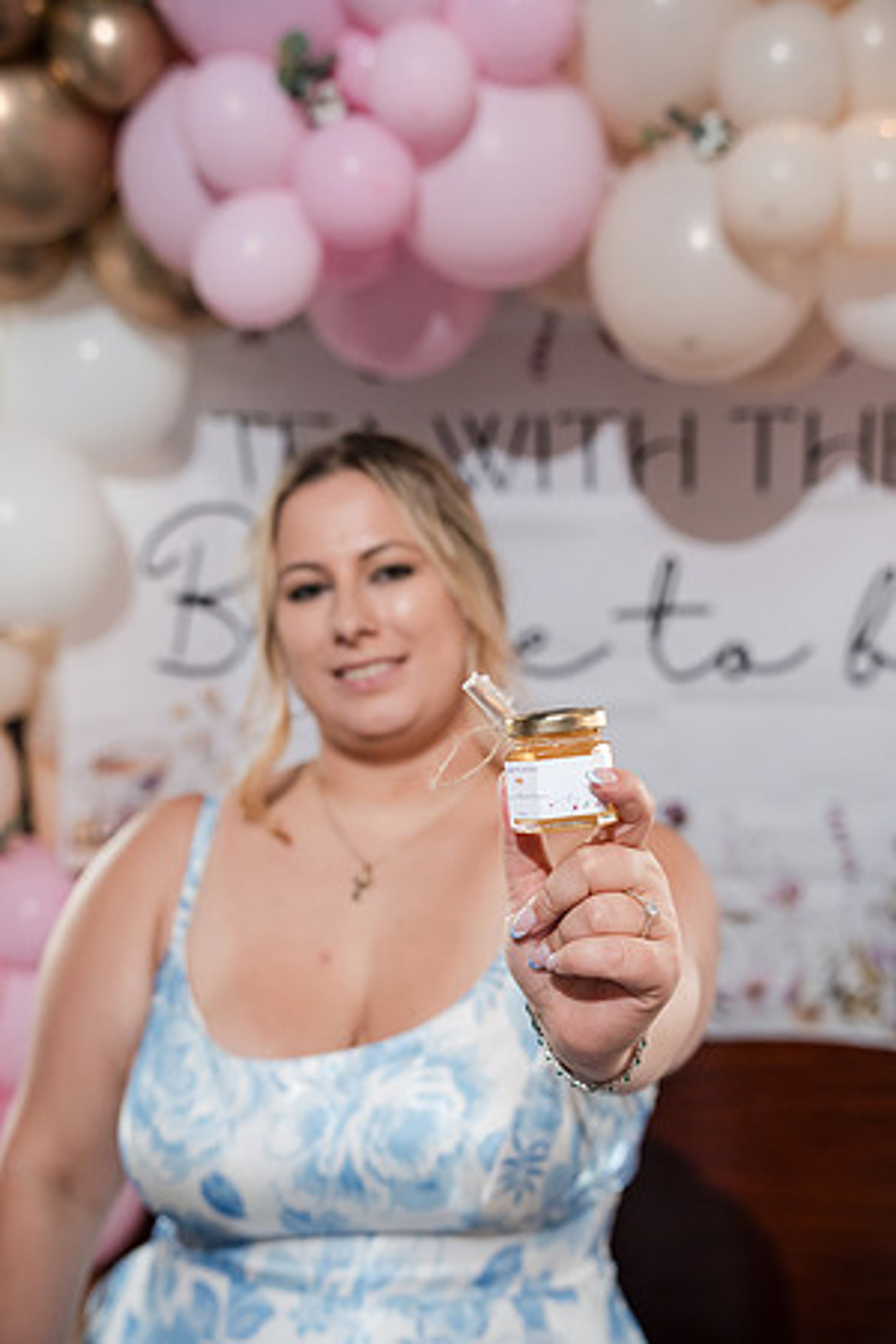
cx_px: 448
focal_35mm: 50
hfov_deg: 27.0
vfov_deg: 39.6
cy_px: 672
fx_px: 1867
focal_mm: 50
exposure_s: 1/250
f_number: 4
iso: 2000
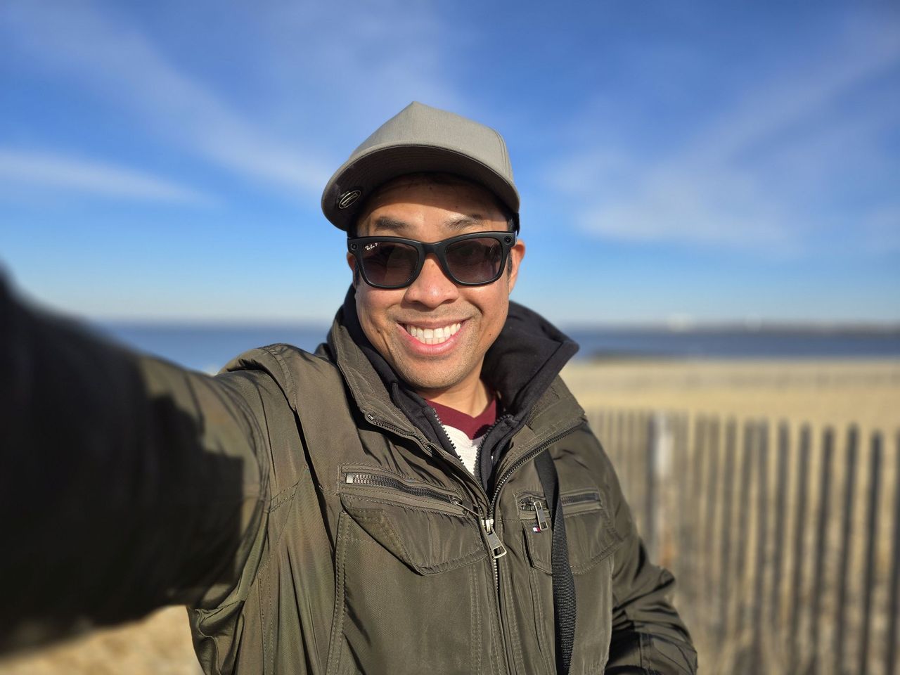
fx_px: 598
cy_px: 338
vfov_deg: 58.9
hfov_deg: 73.9
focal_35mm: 23
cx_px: 450
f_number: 1.7
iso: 12
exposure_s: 1/779
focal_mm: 6.3
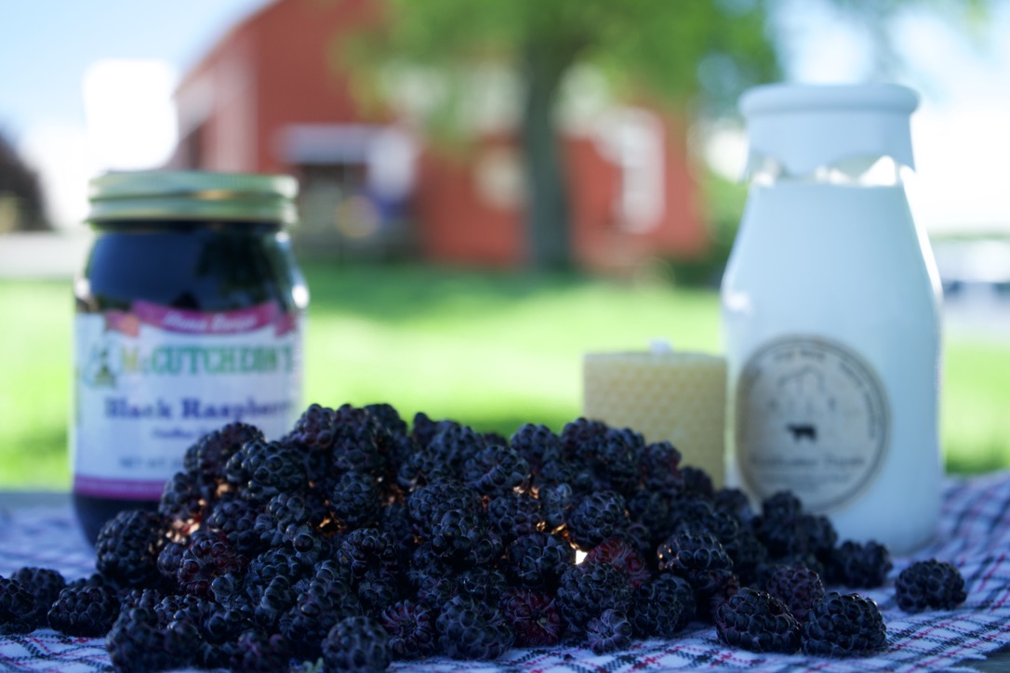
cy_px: 336
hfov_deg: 36.2
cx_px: 505
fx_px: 1543
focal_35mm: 55
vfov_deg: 24.6
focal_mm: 55
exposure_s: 1/125
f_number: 5
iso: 400
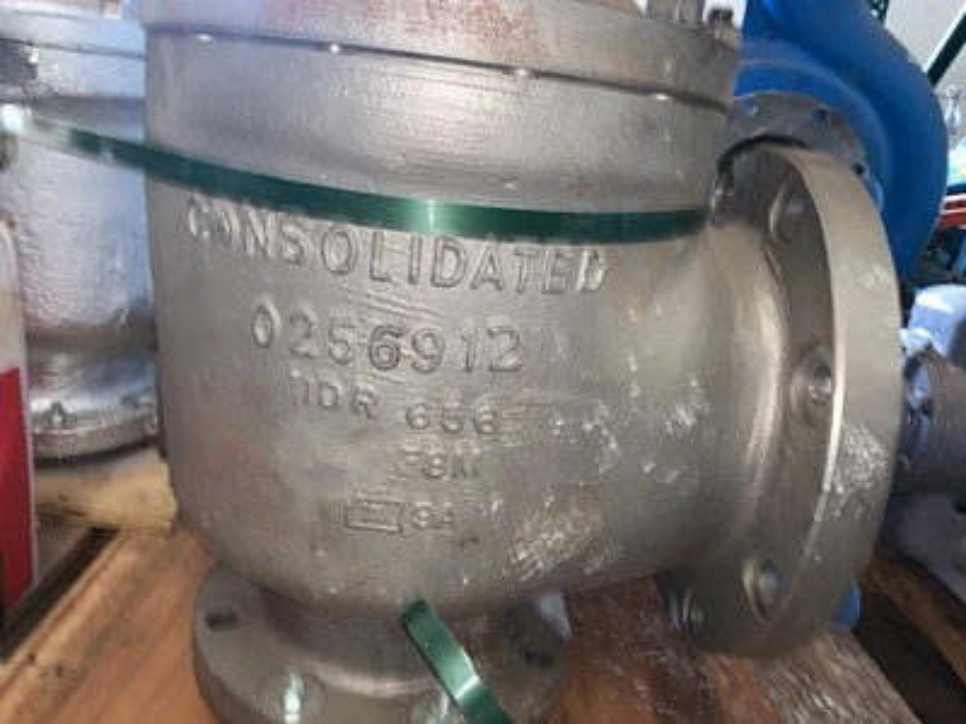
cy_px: 362
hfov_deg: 67.3
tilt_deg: -16.1
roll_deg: -7.2
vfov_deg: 53.1
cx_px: 483
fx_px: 726
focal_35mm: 26
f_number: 1.8
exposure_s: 1/4
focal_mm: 4.25
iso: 32
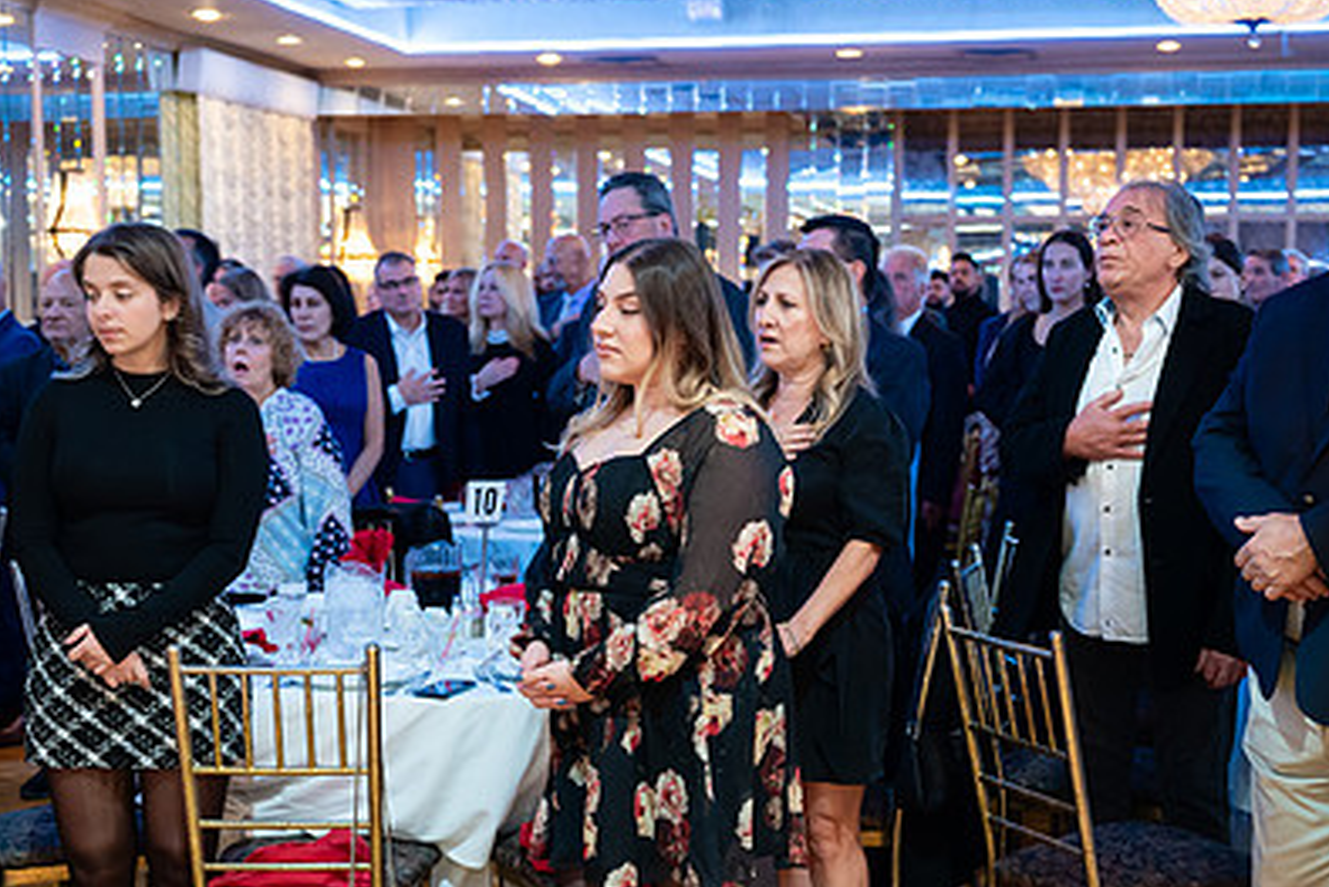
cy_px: 523
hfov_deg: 36.9
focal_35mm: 54
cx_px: 675
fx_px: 1994
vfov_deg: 25.0
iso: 1600
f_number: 3.2
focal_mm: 36
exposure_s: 1/200
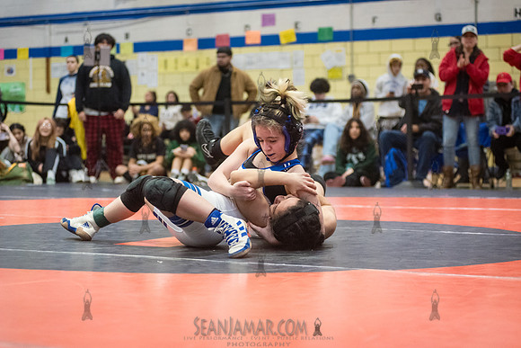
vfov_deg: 17.0
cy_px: 174
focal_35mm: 80
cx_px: 260
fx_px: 1164
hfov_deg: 25.2
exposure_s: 1/500
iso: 8000
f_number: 3.2
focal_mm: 80
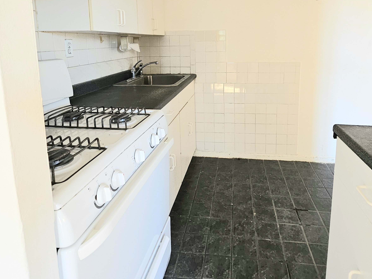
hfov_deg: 76.1
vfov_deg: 58.7
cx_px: 207
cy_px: 79
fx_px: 236
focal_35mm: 22
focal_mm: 1.7
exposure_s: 1/60.2
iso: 50
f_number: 2.2
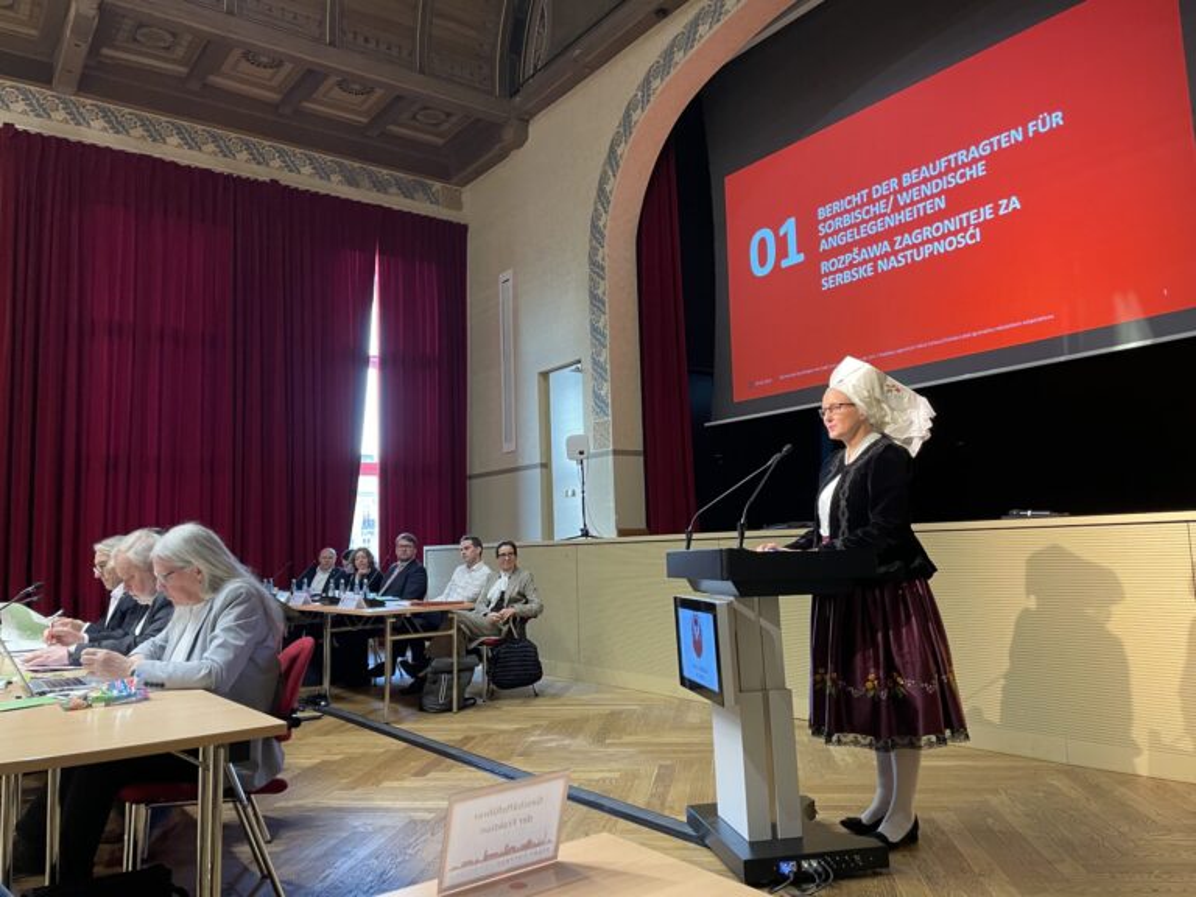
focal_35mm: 26
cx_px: 598
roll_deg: +2.6
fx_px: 898
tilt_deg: +5.2
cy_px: 448
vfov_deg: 53.1
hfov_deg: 67.3
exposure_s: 1/49
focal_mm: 4.2
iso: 320
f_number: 1.6
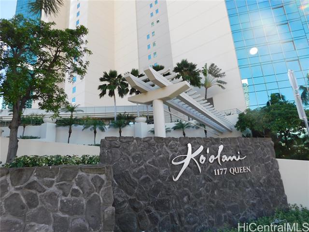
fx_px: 205
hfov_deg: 73.9
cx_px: 154
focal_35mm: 23
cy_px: 116
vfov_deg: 58.9
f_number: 3
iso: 125
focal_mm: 4
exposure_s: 1/400
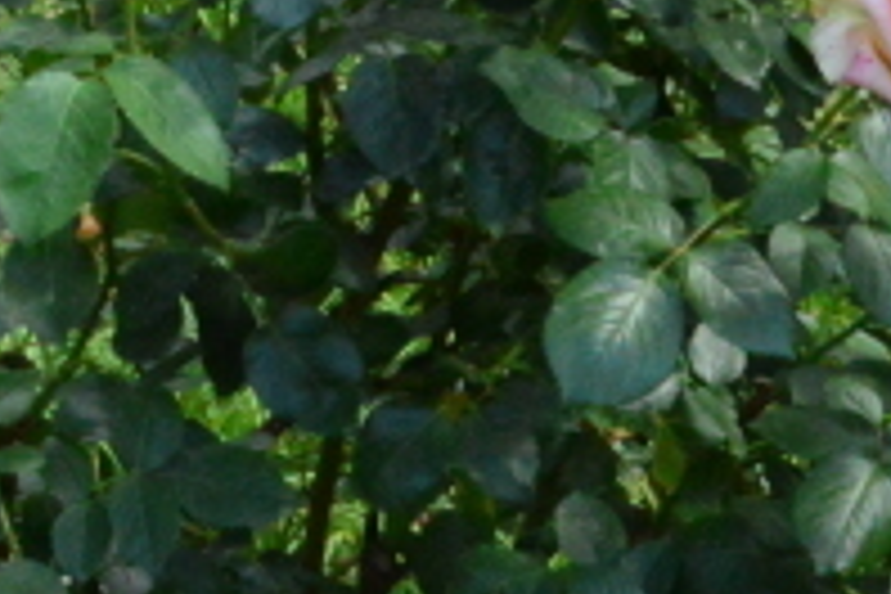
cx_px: -153
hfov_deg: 12.4
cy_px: -506
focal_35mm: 163
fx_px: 4024
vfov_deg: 8.1
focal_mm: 21
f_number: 22
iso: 2800
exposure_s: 1/250
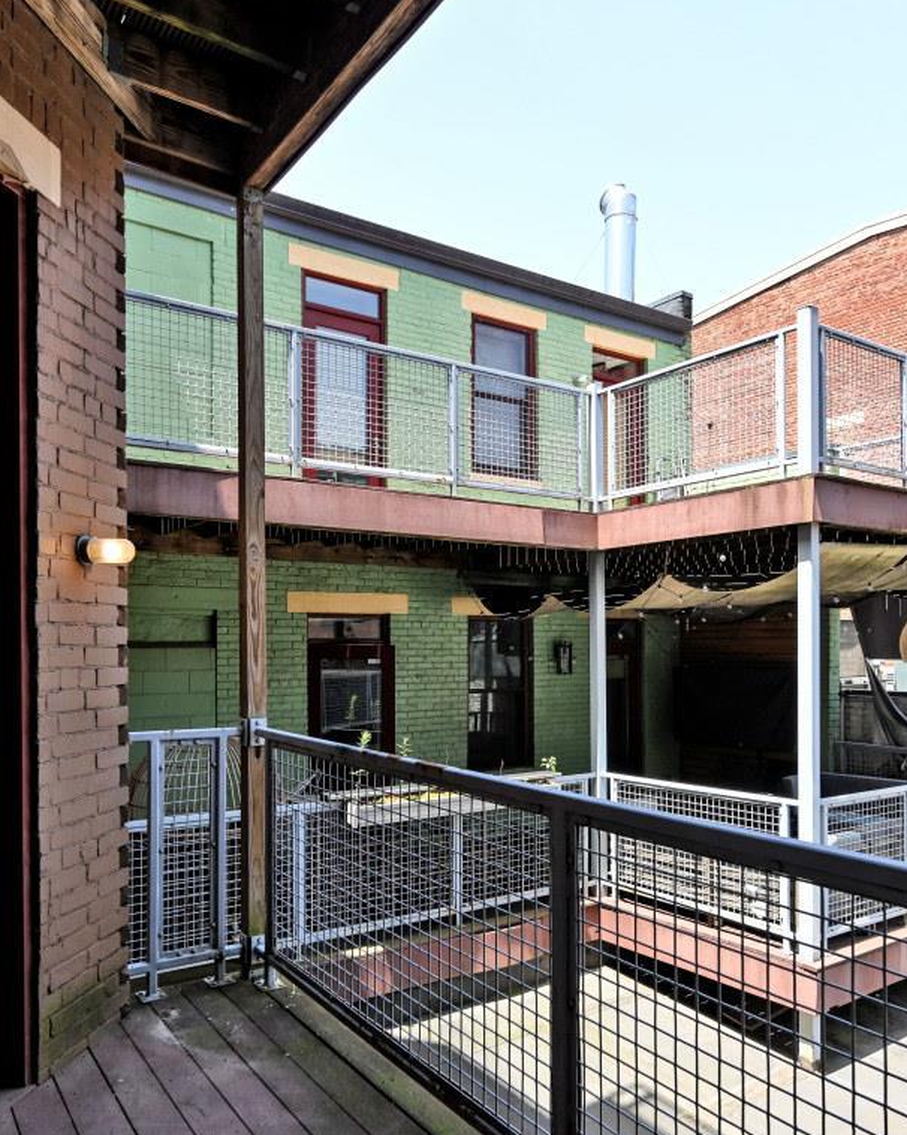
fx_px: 873
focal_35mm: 26
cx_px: 430
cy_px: 642
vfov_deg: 65.8
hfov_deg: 54.9
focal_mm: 14
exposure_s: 1/250
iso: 200
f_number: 5.6
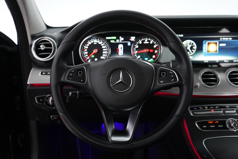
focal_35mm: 30
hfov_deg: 61.9
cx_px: 119
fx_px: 198
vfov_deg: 43.6
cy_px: 80
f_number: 3.5
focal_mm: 30
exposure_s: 1/40
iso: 2500
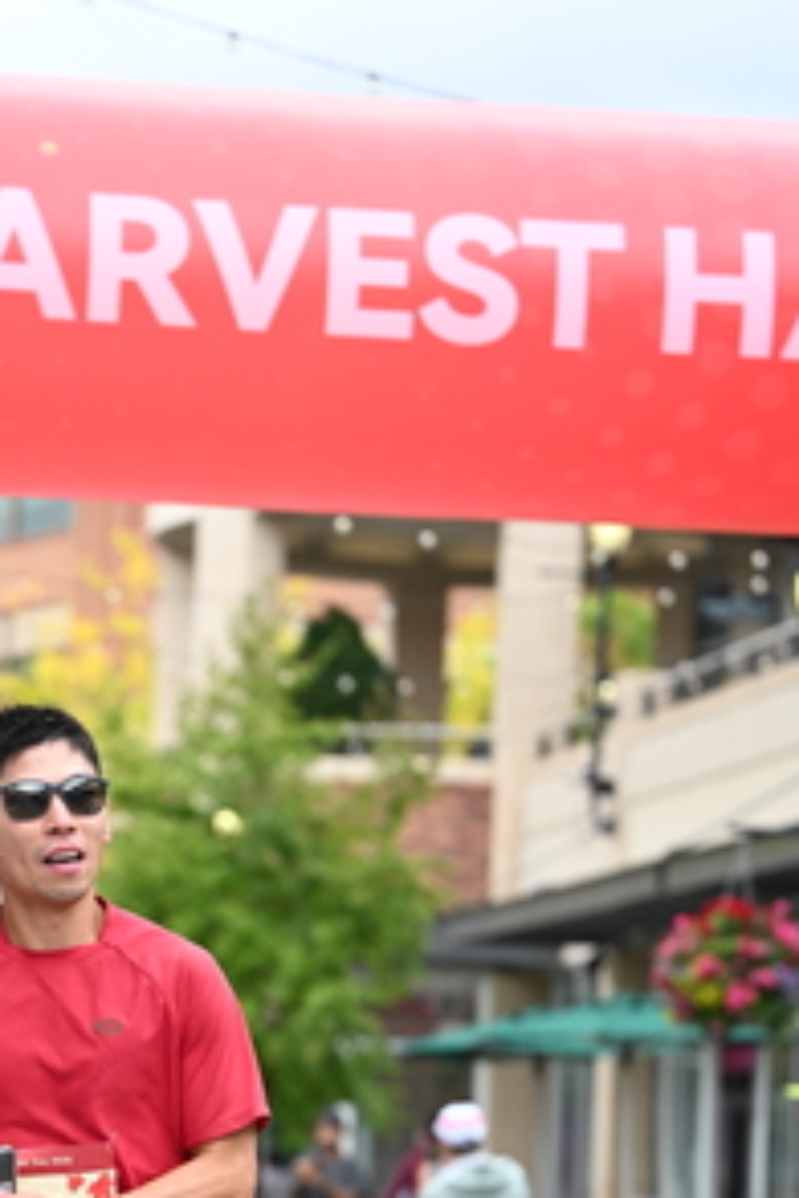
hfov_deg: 9.5
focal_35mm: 144
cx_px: 55
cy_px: 970
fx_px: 4794
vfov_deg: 14.2
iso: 640
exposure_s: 1/2000
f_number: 2.8
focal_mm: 77
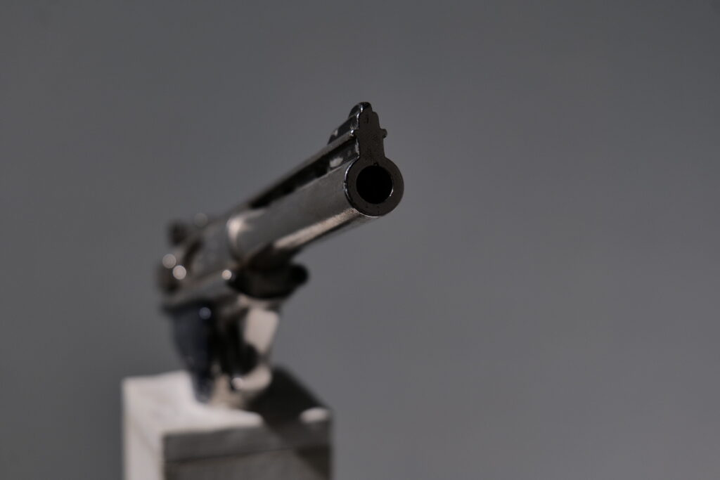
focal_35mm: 60
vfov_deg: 22.6
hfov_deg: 33.4
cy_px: 240
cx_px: 360
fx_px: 1200
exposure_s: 1/60
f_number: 5.6
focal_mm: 60
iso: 640
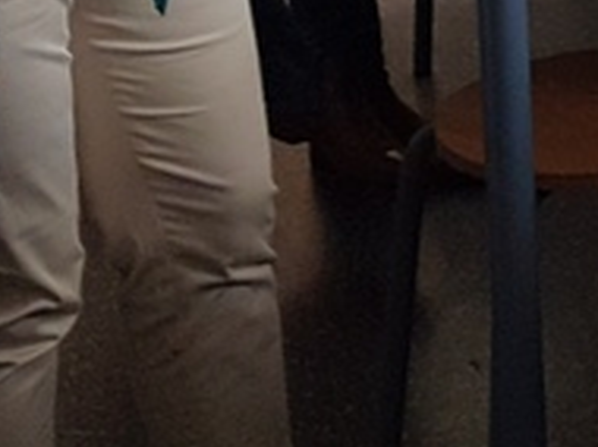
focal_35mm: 138
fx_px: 2381
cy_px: -233
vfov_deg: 10.3
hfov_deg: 12.3
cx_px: 1268
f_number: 1.7
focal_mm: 4.2
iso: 160
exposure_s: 1/120
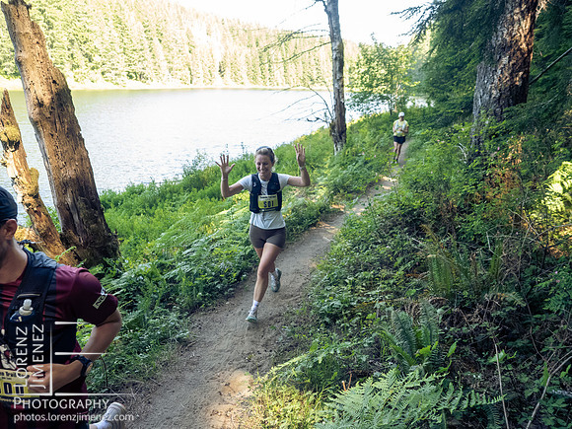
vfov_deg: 56.8
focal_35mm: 24
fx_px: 397
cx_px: 286
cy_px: 214
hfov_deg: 71.6
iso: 2500
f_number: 2.8
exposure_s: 1/1000
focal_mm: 12
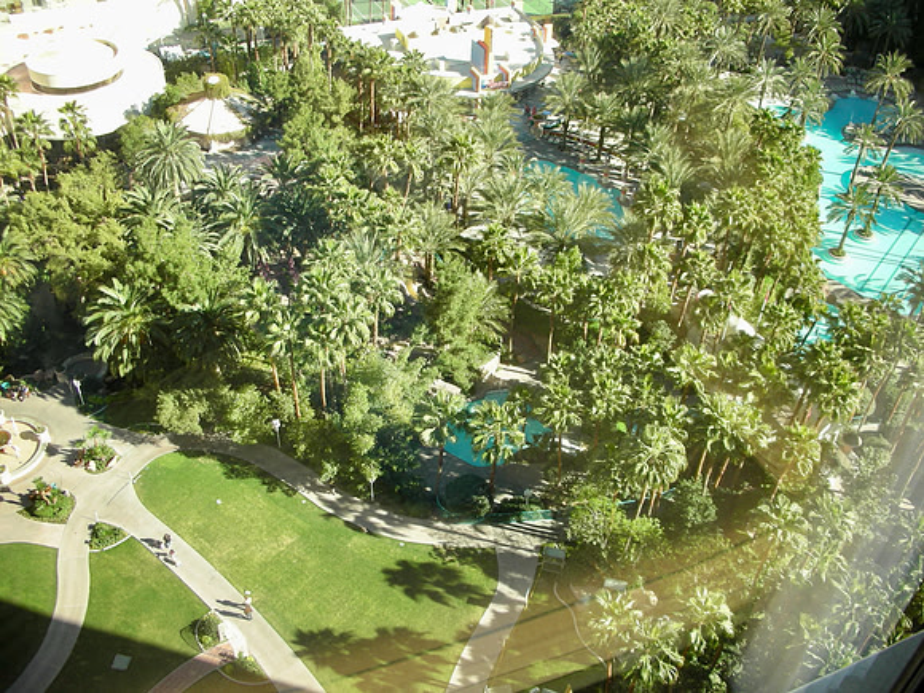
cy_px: 346
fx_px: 934
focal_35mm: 35
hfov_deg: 52.6
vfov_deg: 40.7
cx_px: 462
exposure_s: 1/41.4
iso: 50
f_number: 3
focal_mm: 5.8
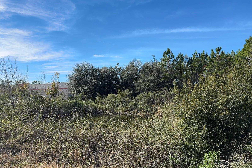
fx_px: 175
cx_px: 126
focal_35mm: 25
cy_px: 84
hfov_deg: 71.5
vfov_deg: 51.3
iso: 80
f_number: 1.78
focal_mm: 6.76
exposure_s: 1/3922
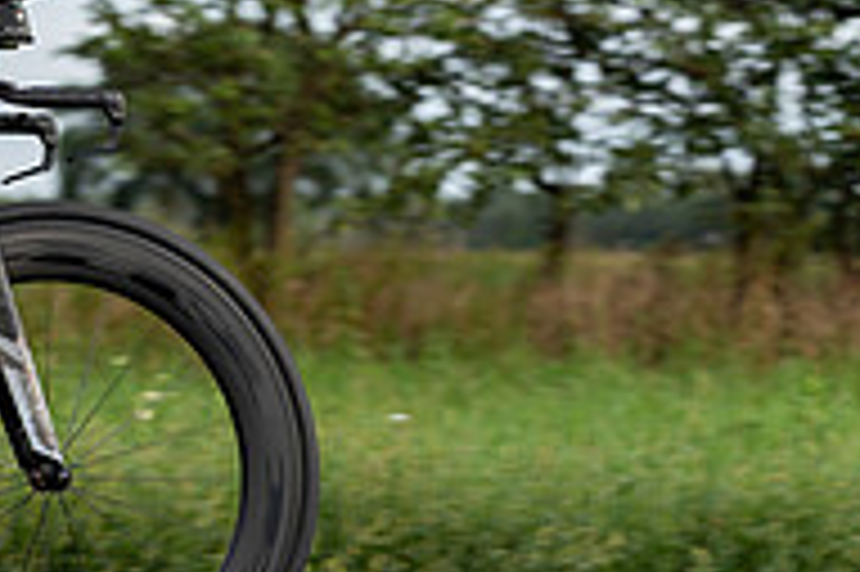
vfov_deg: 6.2
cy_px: 128
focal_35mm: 222
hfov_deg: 9.2
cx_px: -149
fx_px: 5299
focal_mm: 73
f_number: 4
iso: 160
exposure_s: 1/640
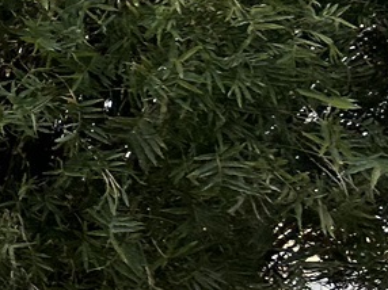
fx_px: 2038
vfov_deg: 8.0
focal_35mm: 182
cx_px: -866
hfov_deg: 8.6
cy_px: -171
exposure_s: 1/2404
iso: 50
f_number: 1.5
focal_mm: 5.7
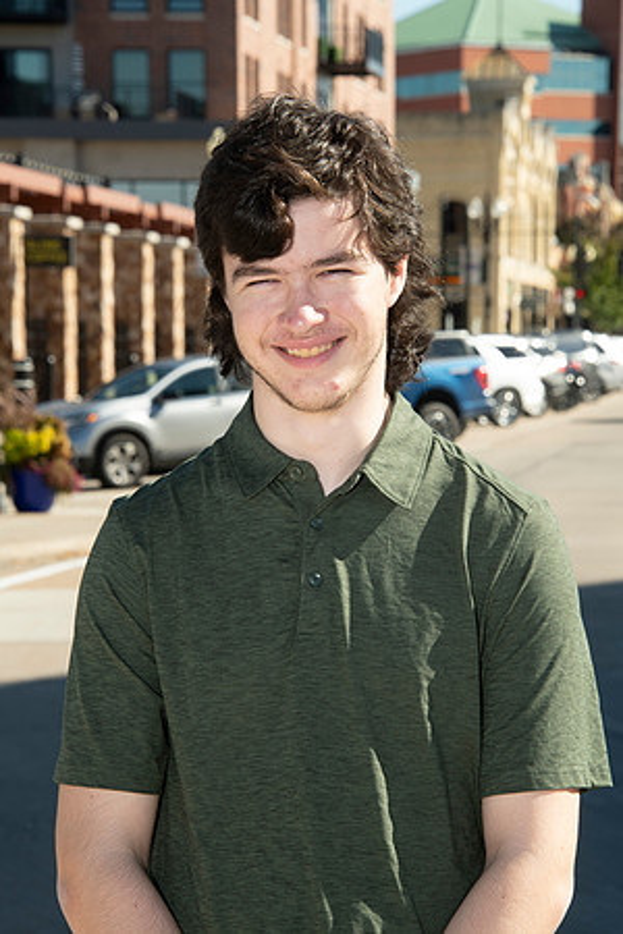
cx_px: 312
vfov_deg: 14.2
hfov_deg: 9.5
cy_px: 467
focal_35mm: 145
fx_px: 3764
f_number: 14
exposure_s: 1/160
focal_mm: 145
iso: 400
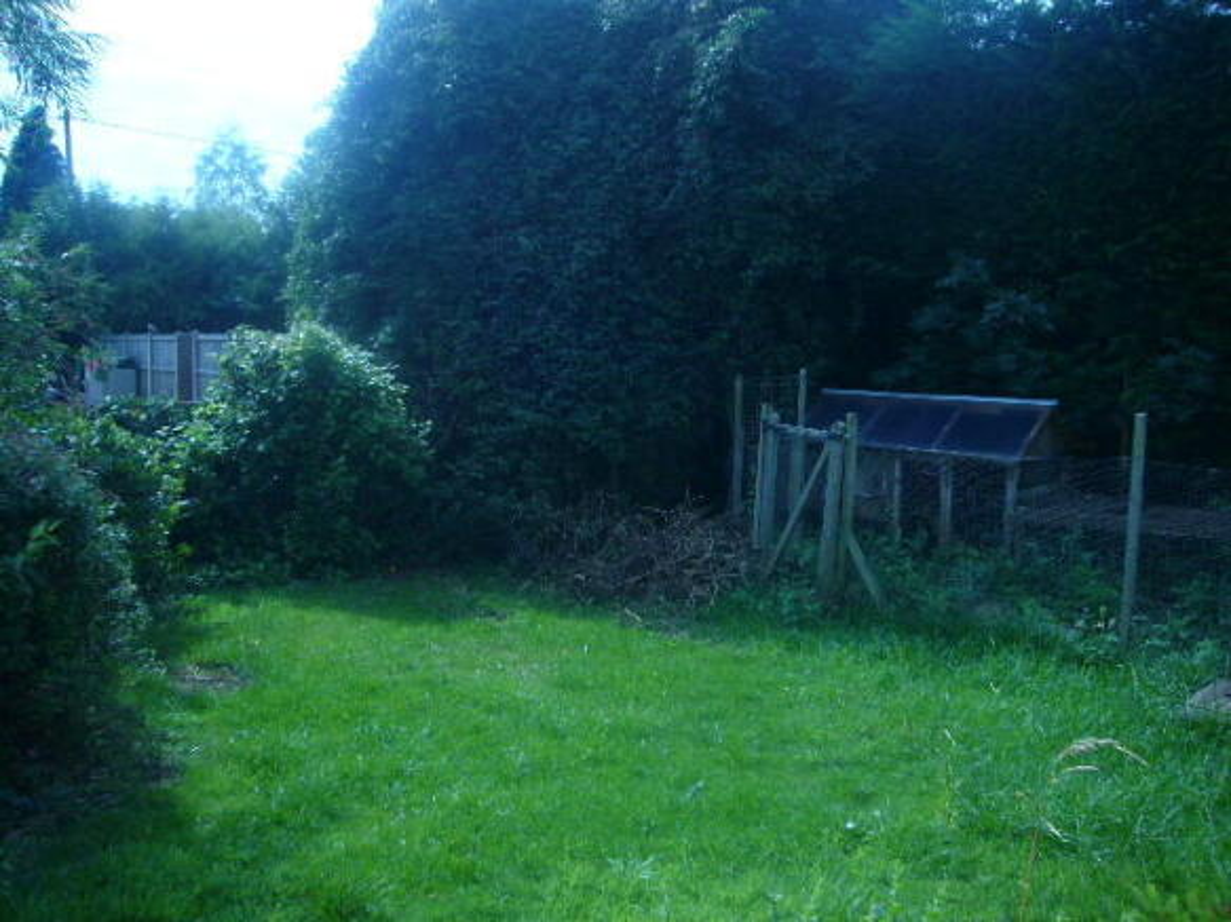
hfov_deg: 63.5
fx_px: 996
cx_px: 616
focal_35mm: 28
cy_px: 461
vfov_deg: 49.7
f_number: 5.6
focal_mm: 4.6
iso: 80
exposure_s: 1/200
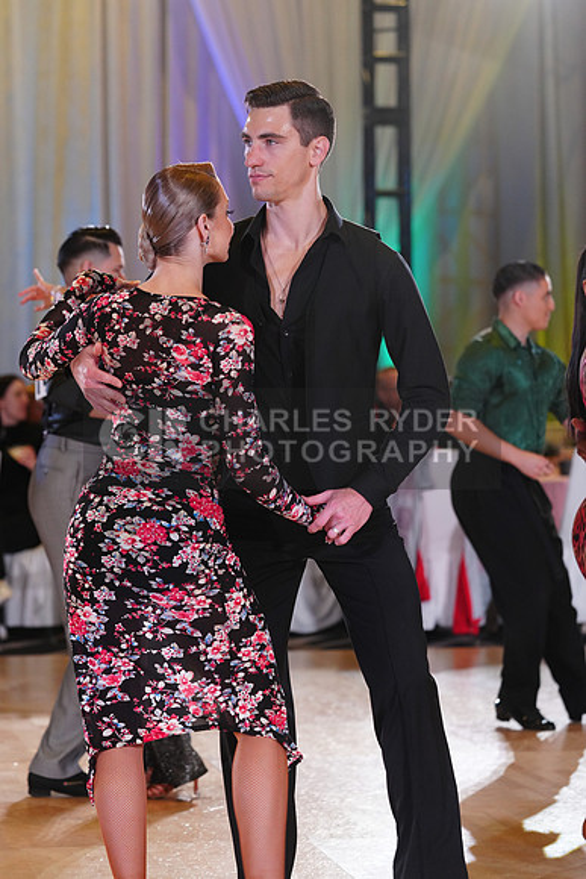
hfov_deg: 10.8
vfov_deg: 16.1
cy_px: 440
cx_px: 293
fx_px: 3099
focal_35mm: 127
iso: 2000
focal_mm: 127
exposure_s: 1/400
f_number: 4
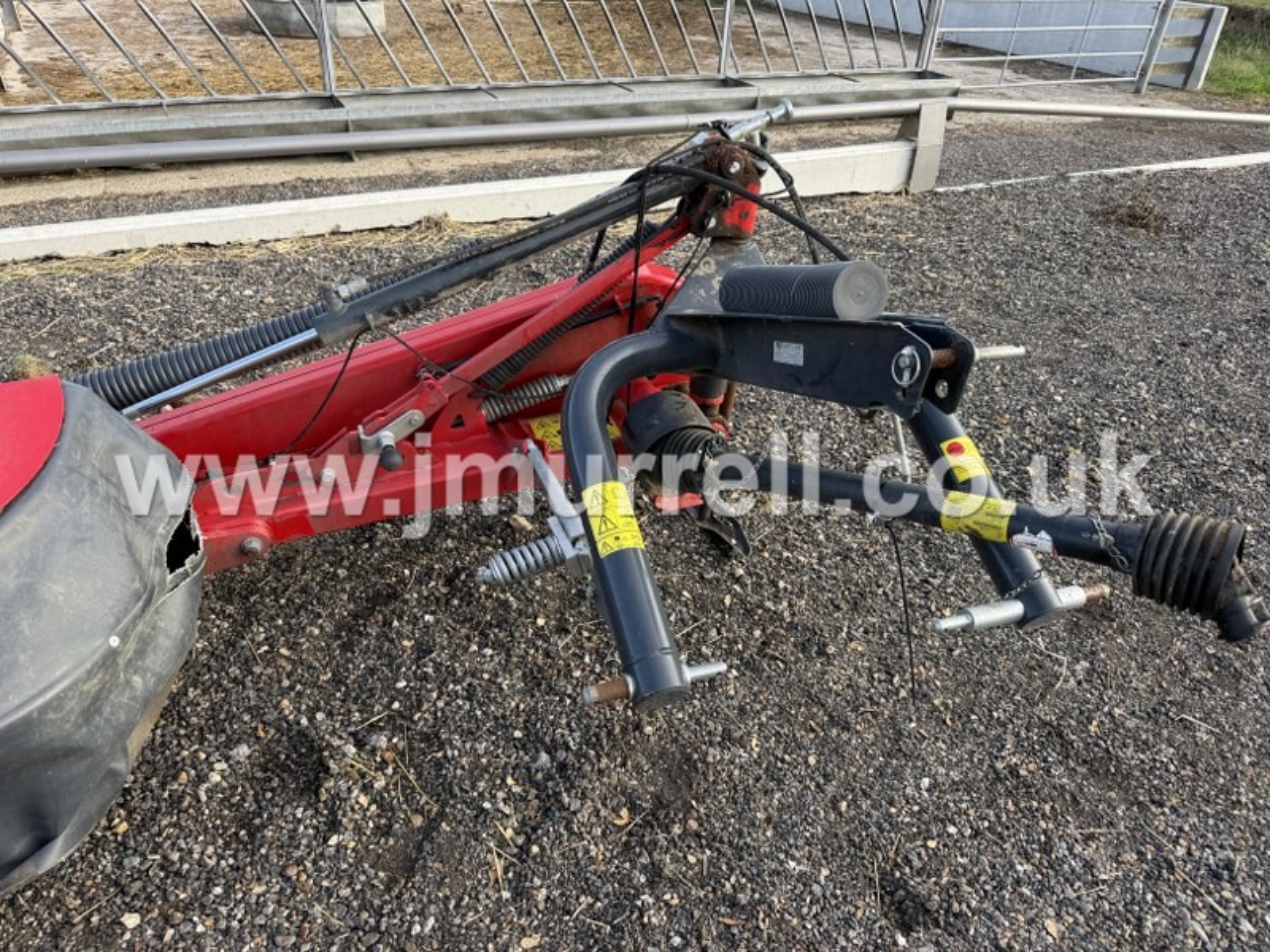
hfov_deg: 71.6
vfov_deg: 56.8
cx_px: 635
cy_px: 476
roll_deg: -2.8
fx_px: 881
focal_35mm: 24
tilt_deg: -34.2
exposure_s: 1/376
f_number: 1.78
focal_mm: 6.76
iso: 80
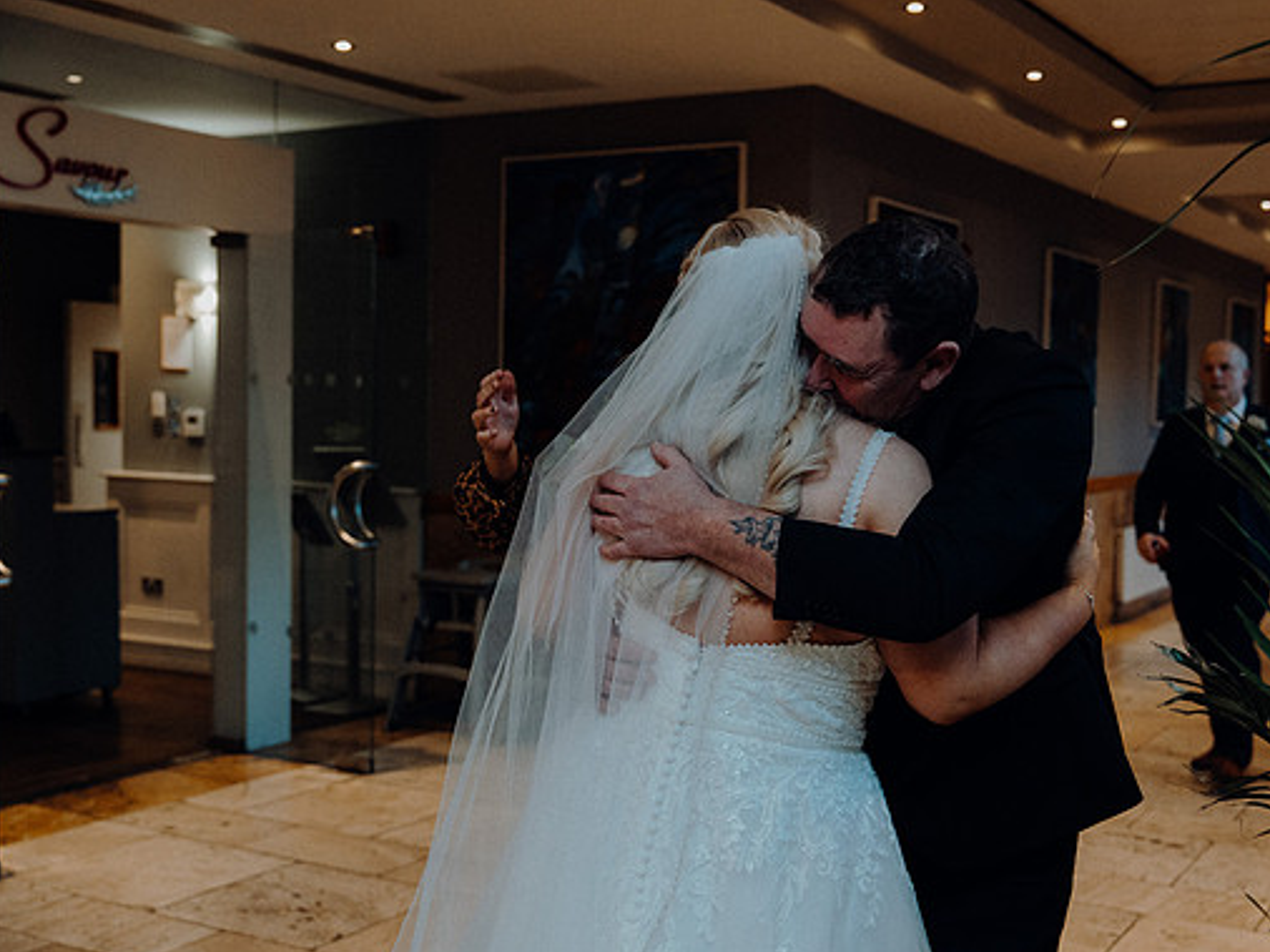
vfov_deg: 33.6
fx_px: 1577
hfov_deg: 43.8
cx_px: 720
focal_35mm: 43
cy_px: 484
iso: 2500
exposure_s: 1/160
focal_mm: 39
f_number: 3.5
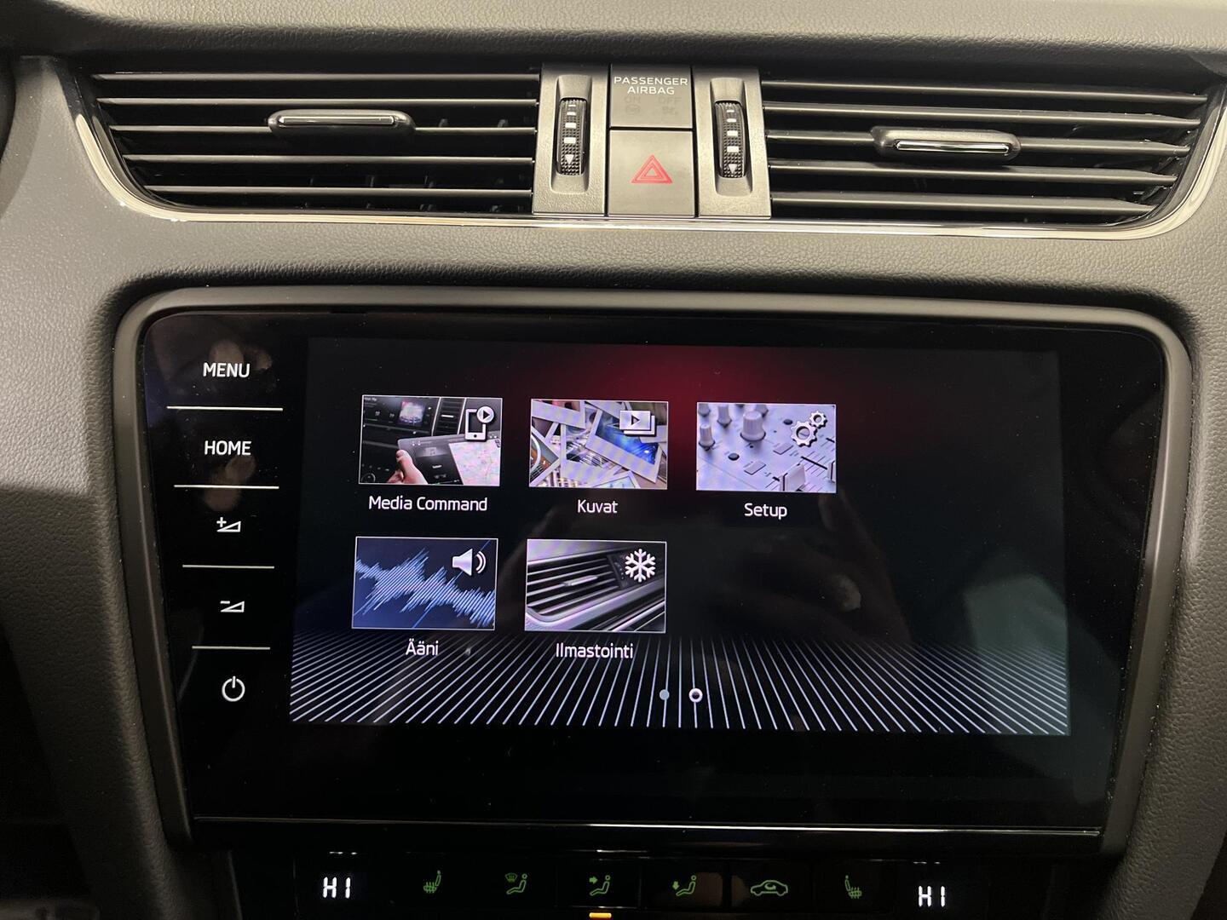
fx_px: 922
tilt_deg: -20.1
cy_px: 460
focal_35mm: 26
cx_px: 614
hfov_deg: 67.3
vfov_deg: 53.1
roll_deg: -2.1
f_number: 1.5
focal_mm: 5.7
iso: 500
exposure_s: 1/33
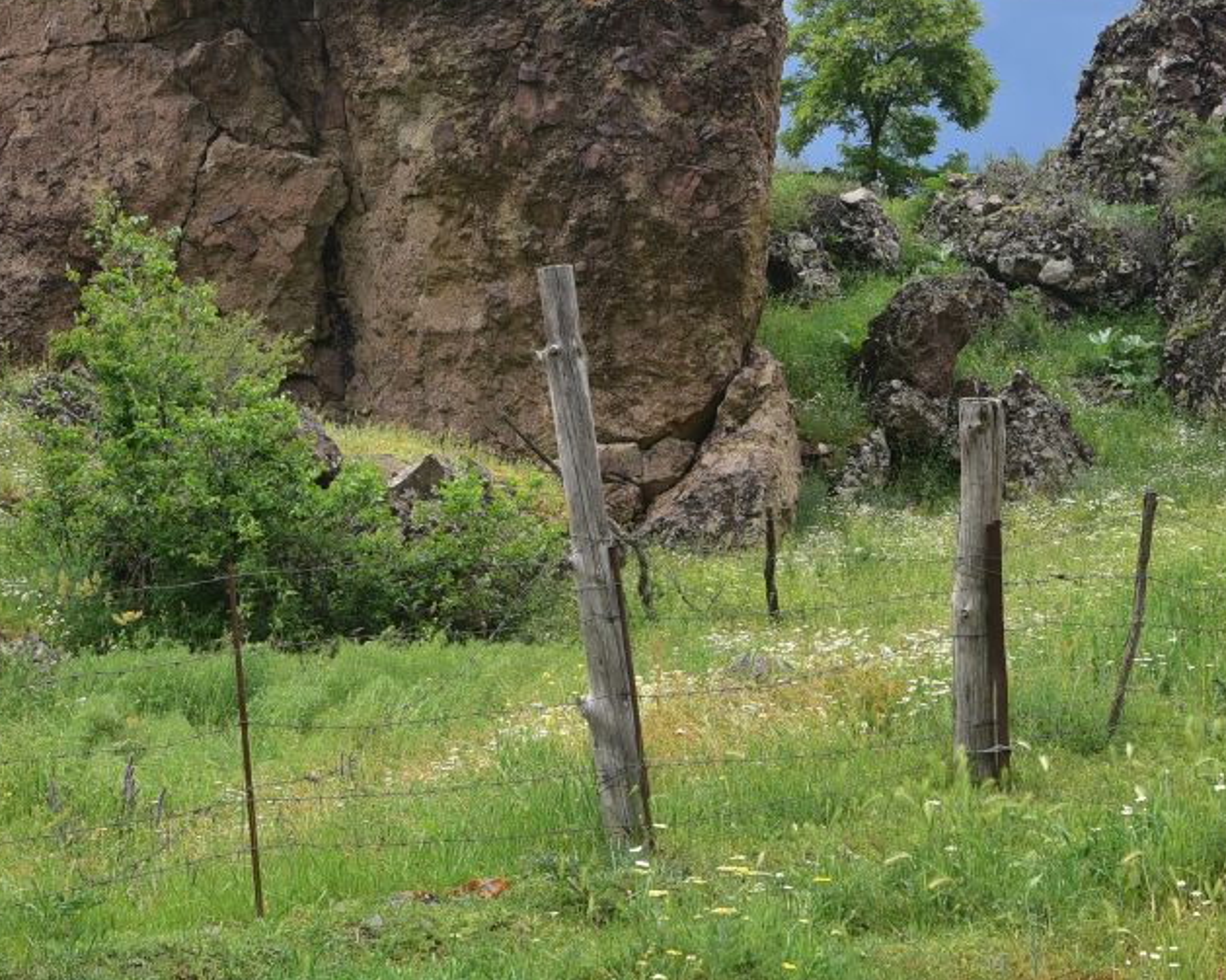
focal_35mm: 97
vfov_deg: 15.7
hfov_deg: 19.7
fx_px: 3519
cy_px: 176
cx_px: 520
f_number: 10
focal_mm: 50
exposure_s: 1/125
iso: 250
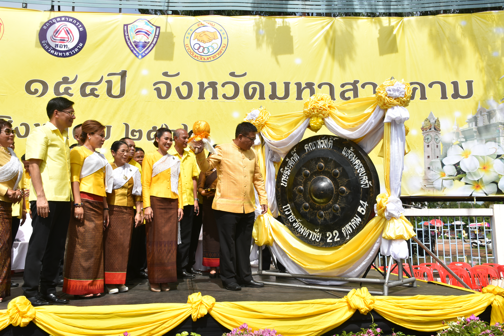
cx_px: 252
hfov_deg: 57.2
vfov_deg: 40.0
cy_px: 168
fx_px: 462
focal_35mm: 33
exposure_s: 1/400
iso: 200
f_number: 10
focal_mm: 22
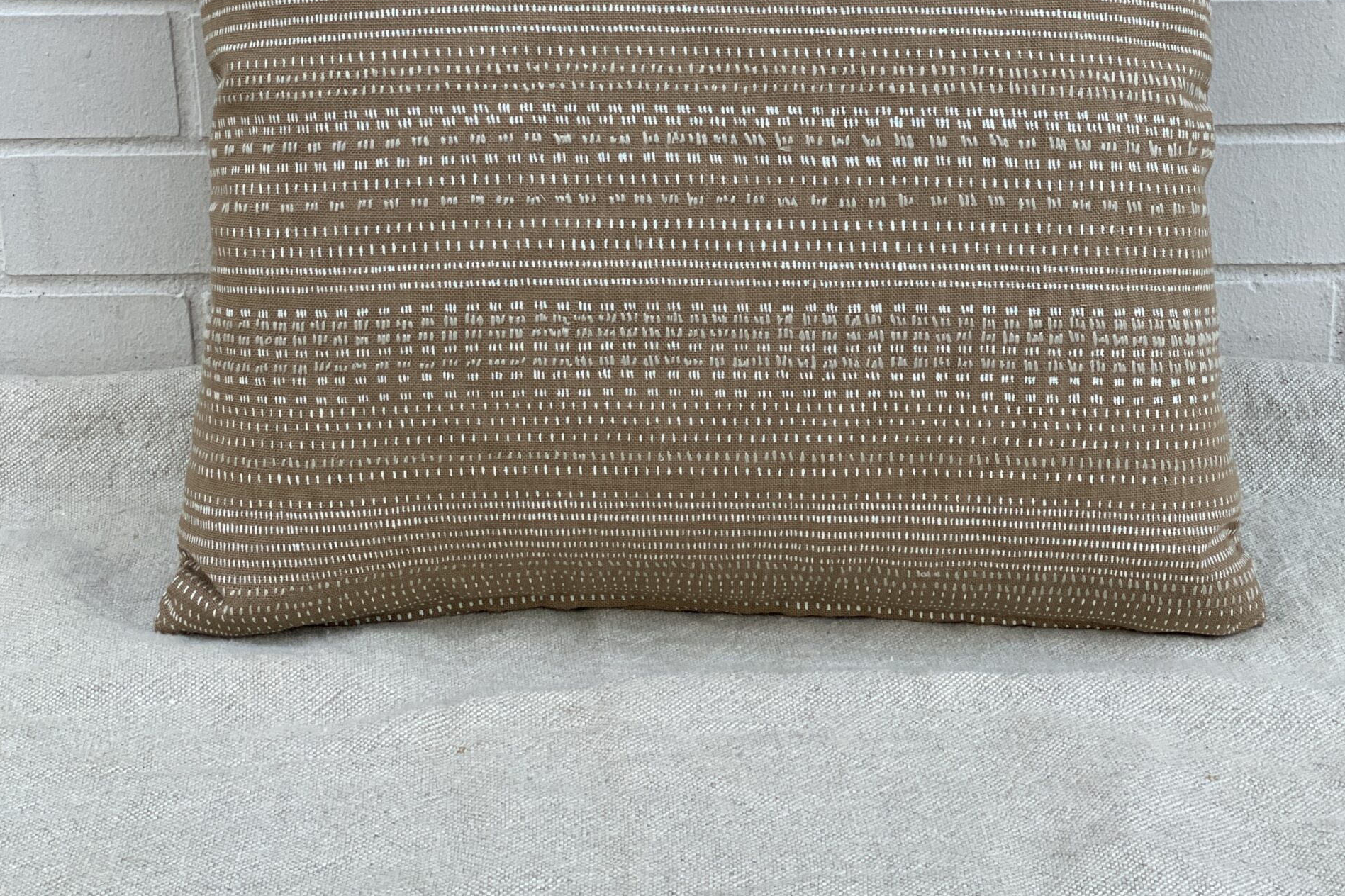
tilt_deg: -18.0
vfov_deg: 18.5
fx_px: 2727
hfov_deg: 27.7
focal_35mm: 73
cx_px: 666
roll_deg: +1.0
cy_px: 161
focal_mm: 6
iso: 100
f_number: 2
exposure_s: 1/122
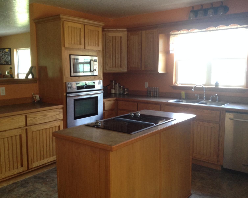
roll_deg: -0.5
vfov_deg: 40.1
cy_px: 100
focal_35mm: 37
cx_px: 118
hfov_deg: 49.1
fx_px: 272
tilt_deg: -9.6
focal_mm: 4.28
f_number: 2.4
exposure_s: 1/20
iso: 100
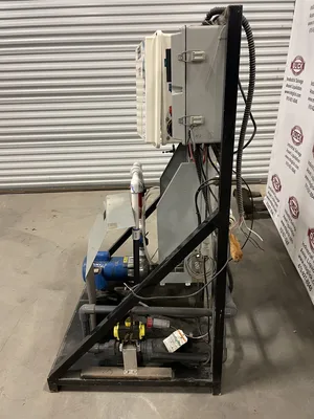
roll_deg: +2.1
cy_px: 210
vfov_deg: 67.3
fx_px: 314
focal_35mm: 26
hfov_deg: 53.1
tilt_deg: -23.4
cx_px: 157
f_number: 1.6
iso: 250
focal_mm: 4.2
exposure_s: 1/60
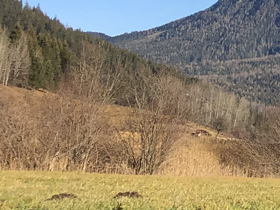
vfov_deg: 10.0
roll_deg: -3.0
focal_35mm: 145
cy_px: -75
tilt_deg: +12.7
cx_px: 705
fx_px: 1173
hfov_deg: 11.1
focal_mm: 4
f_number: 1.8
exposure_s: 1/3003
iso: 20
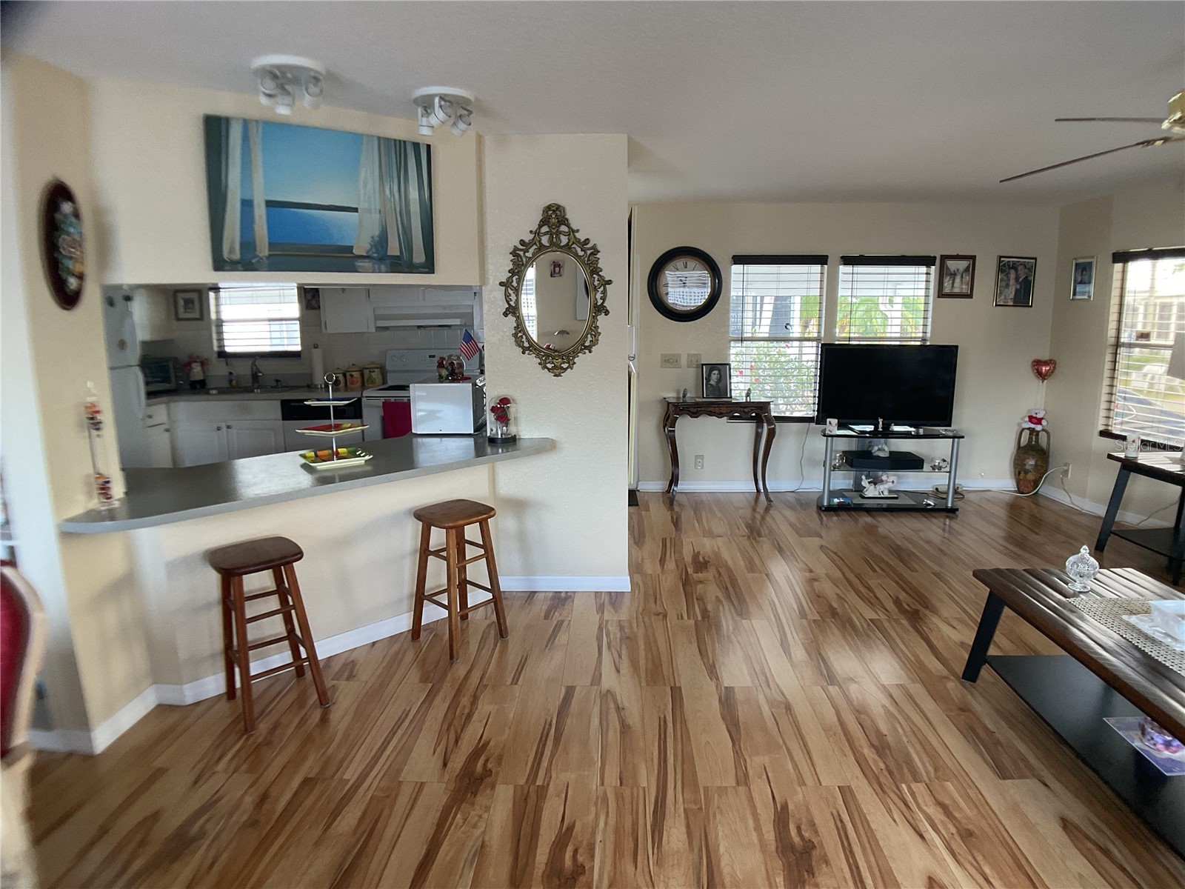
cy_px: 444
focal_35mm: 29
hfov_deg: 61.7
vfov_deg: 48.2
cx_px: 592
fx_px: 993
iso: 80
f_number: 1.8
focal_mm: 3
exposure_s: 1/60
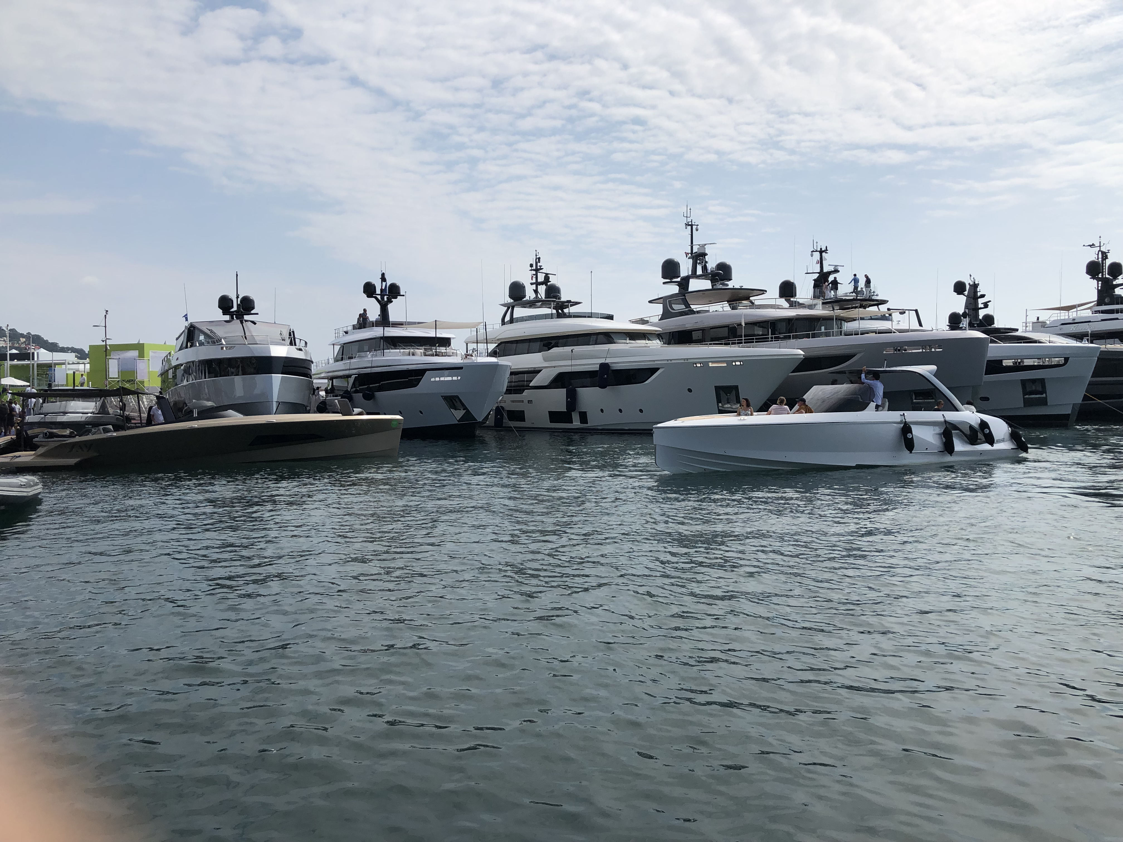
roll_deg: -0.8
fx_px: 908
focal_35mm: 28
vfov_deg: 49.7
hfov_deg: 63.4
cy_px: 421
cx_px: 562
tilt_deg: -4.3
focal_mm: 3.99
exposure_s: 1/4367
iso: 25
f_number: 1.8
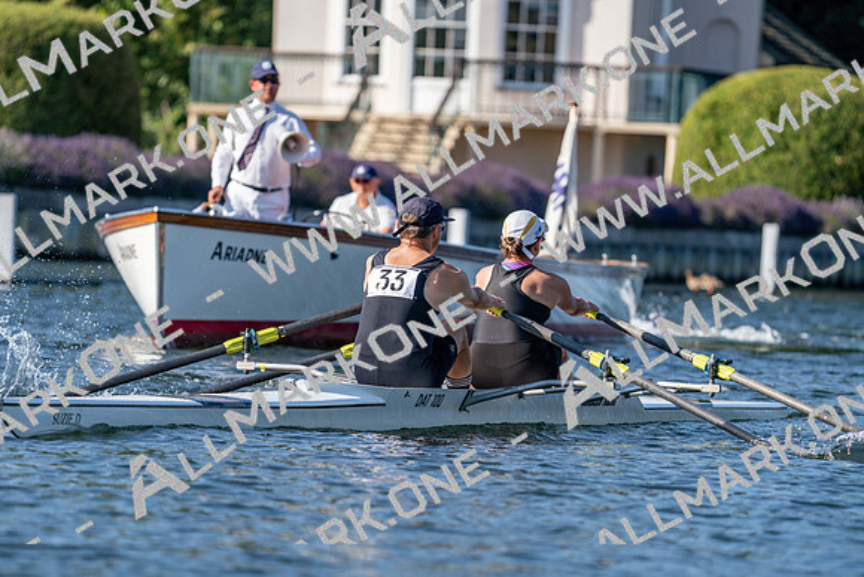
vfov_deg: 4.2
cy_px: 288
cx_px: 432
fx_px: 7777
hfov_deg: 6.4
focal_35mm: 324
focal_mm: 324
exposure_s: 1/1600
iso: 320
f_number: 6.3
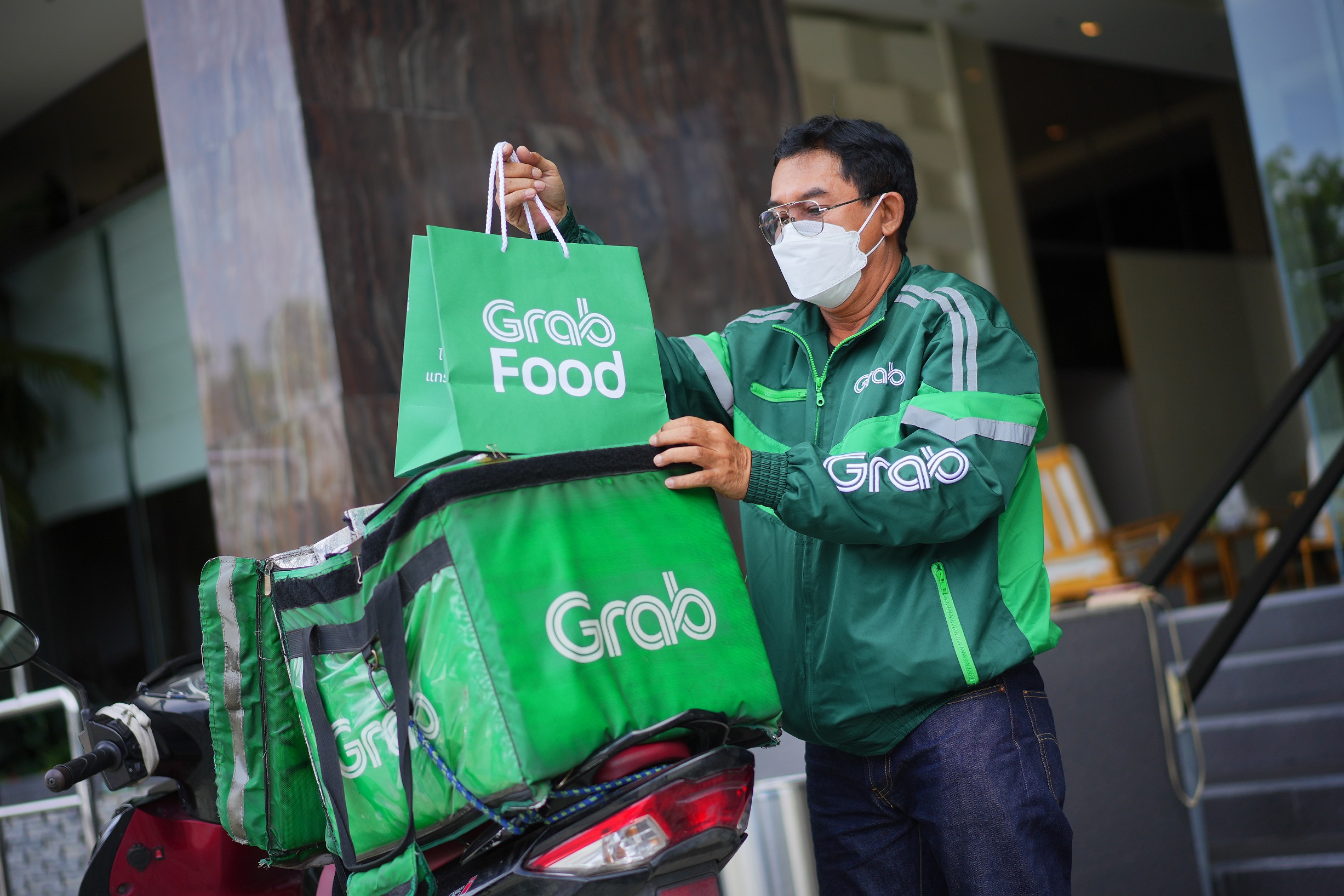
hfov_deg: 36.2
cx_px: 672
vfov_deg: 24.6
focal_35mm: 55
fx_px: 2053
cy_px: 448
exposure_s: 1/2000
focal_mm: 55
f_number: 1.8
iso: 100
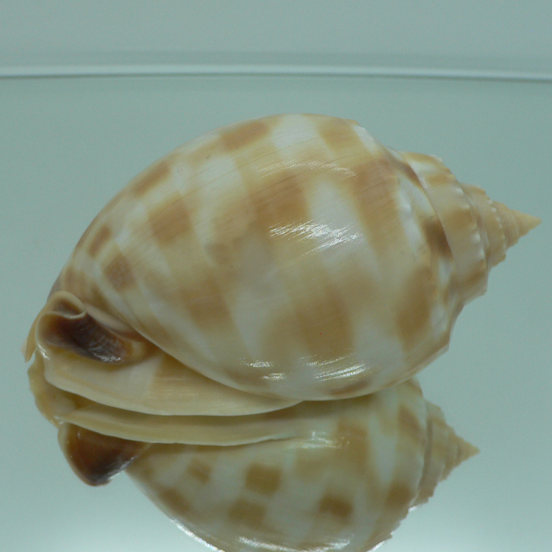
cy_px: 278
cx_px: 279
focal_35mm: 42
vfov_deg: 40.0
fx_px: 758
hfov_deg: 40.0
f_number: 2.8
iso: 80
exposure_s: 1/60
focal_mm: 4.6
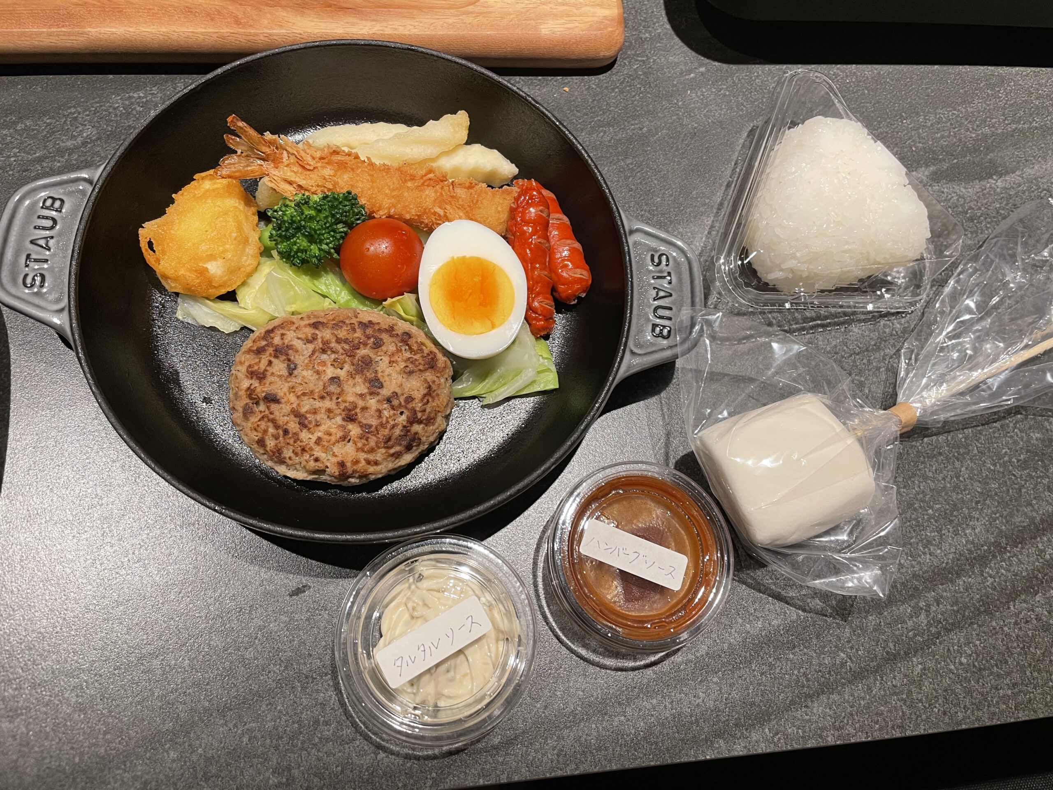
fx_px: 791
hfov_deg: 67.3
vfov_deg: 53.1
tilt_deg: -70.3
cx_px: 526
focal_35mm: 26
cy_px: 395
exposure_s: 1/50
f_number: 1.6
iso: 80
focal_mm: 4.2
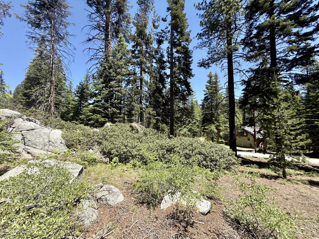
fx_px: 129
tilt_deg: +4.5
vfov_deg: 85.7
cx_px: 160
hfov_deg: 102.1
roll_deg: +0.1
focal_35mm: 14
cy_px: 120
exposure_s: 1/672
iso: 50
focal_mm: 2.22
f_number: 2.2
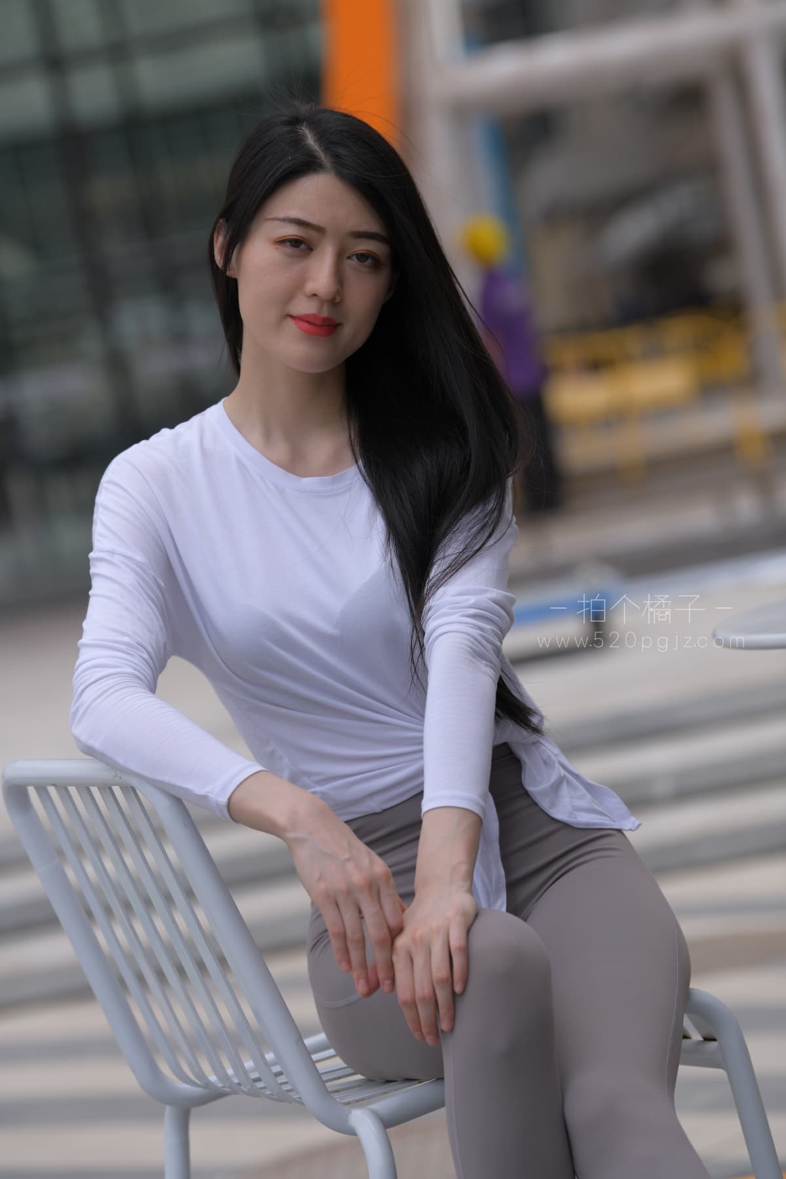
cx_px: 393
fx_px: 4421
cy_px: 590
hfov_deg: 10.2
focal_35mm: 135
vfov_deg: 15.2
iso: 100
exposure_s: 1/1000
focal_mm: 135
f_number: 4
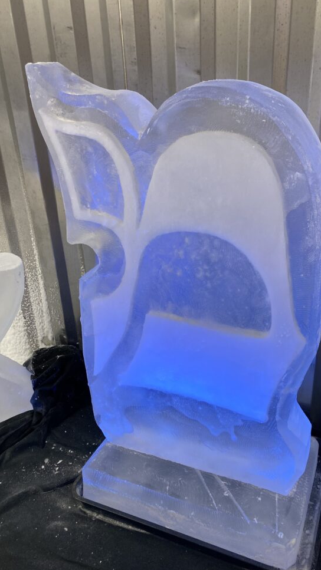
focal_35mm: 30
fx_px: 454
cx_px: 198
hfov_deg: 38.7
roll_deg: -0.1
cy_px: 286
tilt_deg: -25.1
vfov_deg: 64.3
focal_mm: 4.25
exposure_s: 1/100
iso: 125
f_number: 1.8
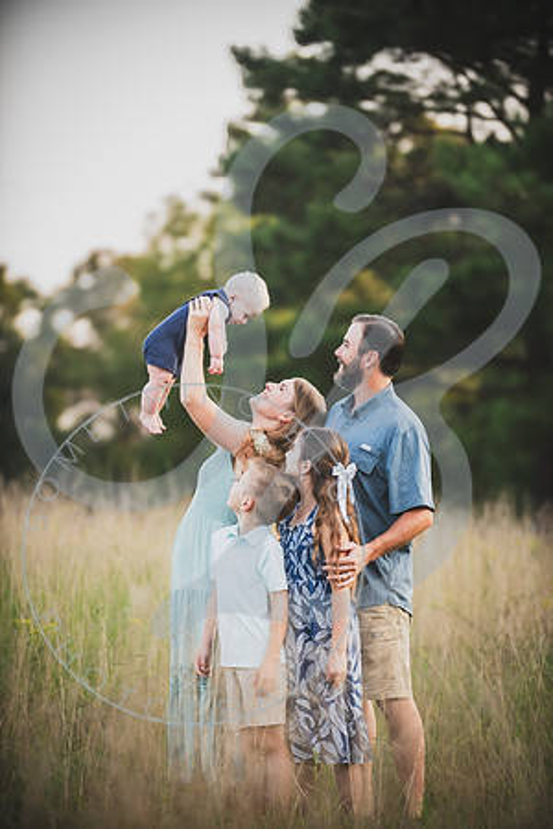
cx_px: 276
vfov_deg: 14.7
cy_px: 414
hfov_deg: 9.8
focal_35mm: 140
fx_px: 3226
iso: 500
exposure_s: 1/320
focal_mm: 140
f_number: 2.8
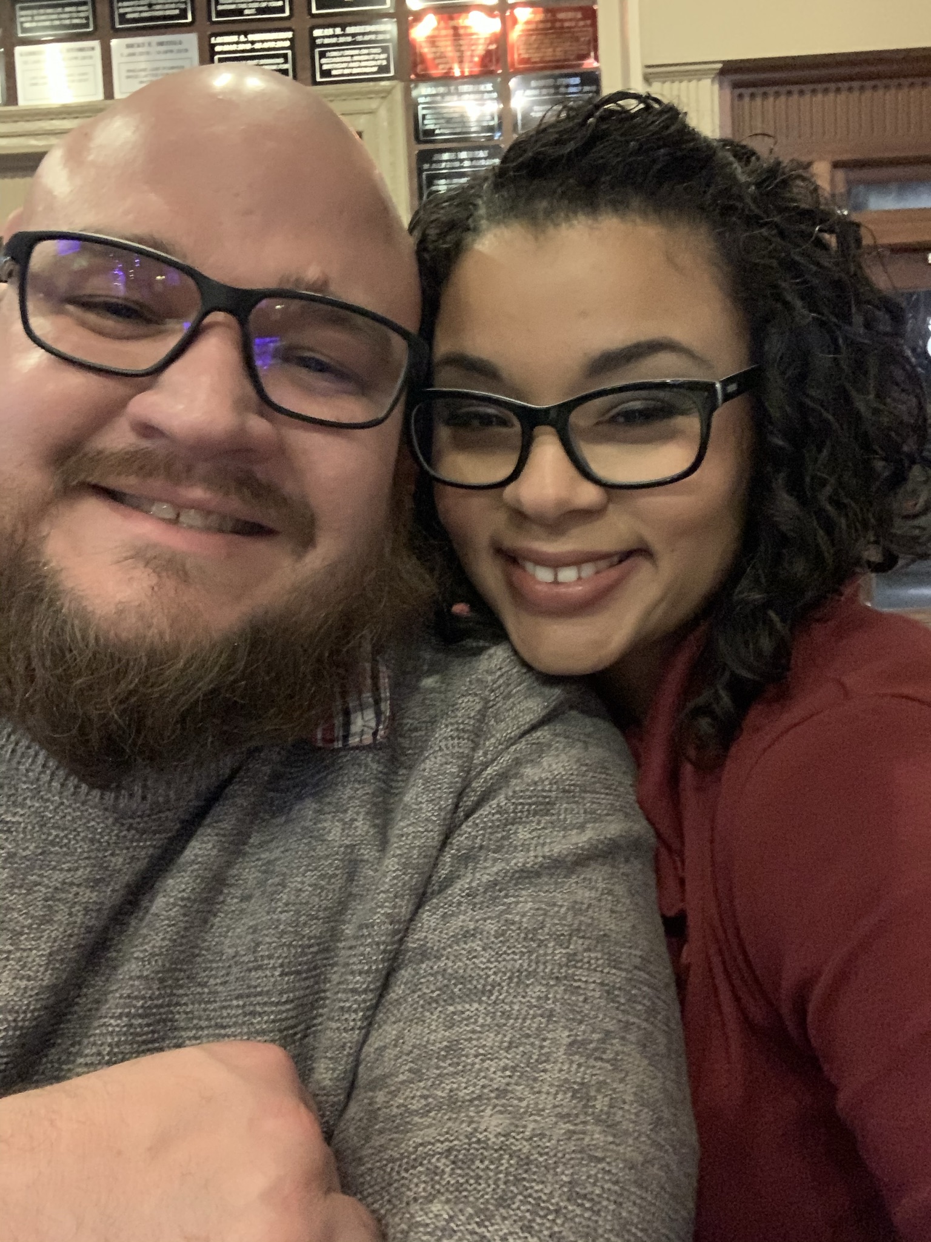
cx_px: 466
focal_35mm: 32
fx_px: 1148
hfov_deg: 44.2
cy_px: 621
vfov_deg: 56.8
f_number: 2.2
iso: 1000
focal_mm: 2.87
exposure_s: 1/15
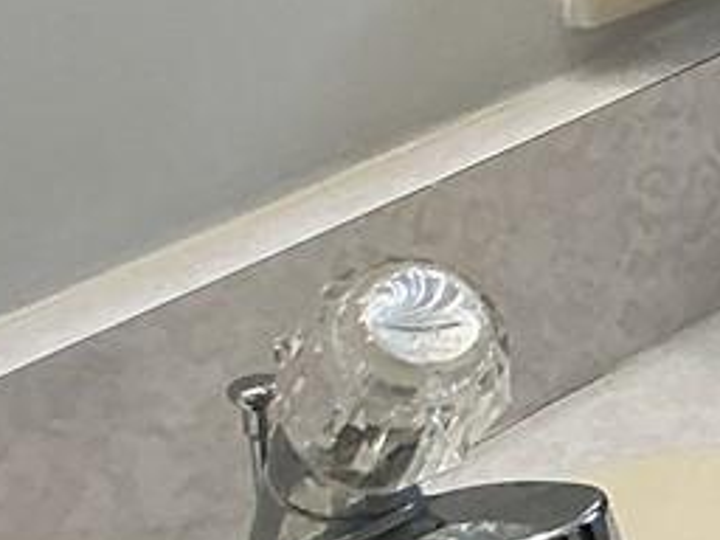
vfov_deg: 7.8
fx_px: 3765
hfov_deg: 10.0
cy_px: -571
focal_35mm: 181
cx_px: 1493
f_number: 1.8
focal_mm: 3
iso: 64
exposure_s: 1/60
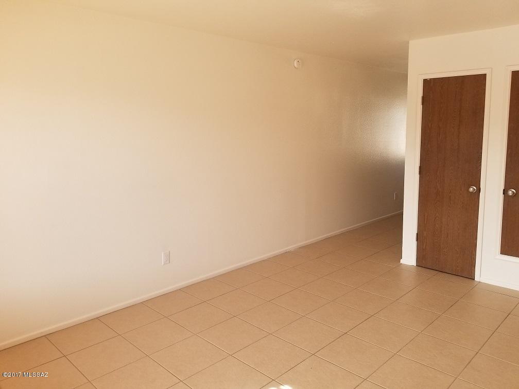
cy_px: 194
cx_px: 260
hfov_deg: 67.3
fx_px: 390
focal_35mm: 26
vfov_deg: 53.1
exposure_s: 1/120
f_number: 1.7
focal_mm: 4.25
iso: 80
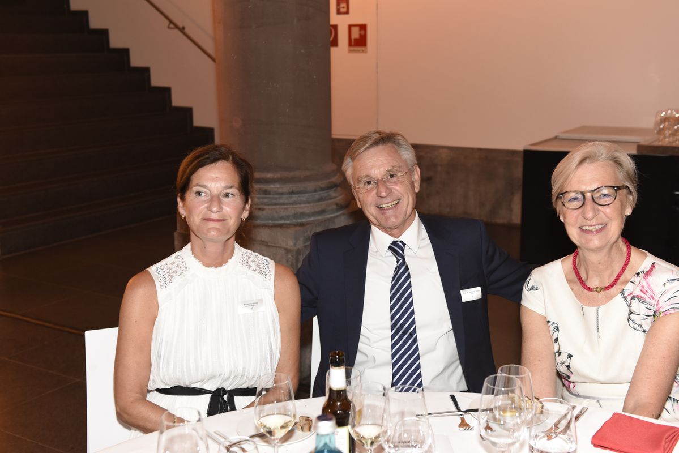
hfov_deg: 41.1
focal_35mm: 48
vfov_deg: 28.1
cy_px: 226
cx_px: 340
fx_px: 905
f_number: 4.5
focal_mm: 48
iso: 1600
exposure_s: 1/80
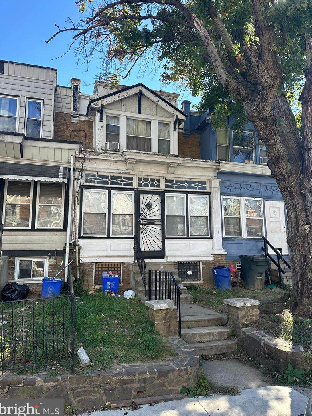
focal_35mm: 25
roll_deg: -0.1
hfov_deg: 54.9
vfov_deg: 69.4
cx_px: 156
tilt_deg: +9.9
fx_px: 300
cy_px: 205
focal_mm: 6.86
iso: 80
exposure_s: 1/1050
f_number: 1.78
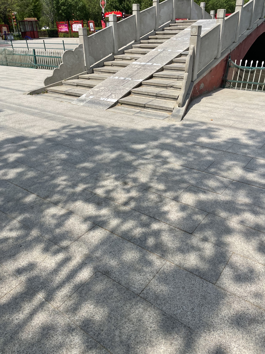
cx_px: 132
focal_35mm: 26
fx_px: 265
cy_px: 177
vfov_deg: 67.3
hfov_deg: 53.1
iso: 32
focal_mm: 5.1
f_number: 1.6
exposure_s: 1/4525
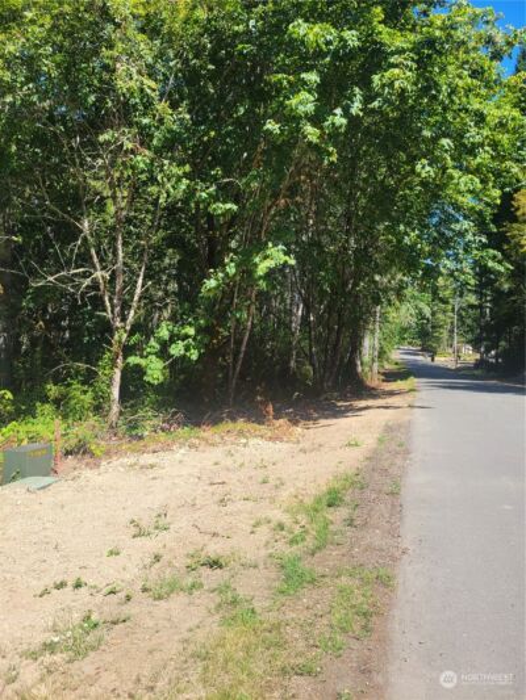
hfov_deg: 53.1
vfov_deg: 67.3
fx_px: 527
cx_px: 263
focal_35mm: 26
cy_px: 350
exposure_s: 1/1093
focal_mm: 5.4
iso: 40
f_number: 1.8
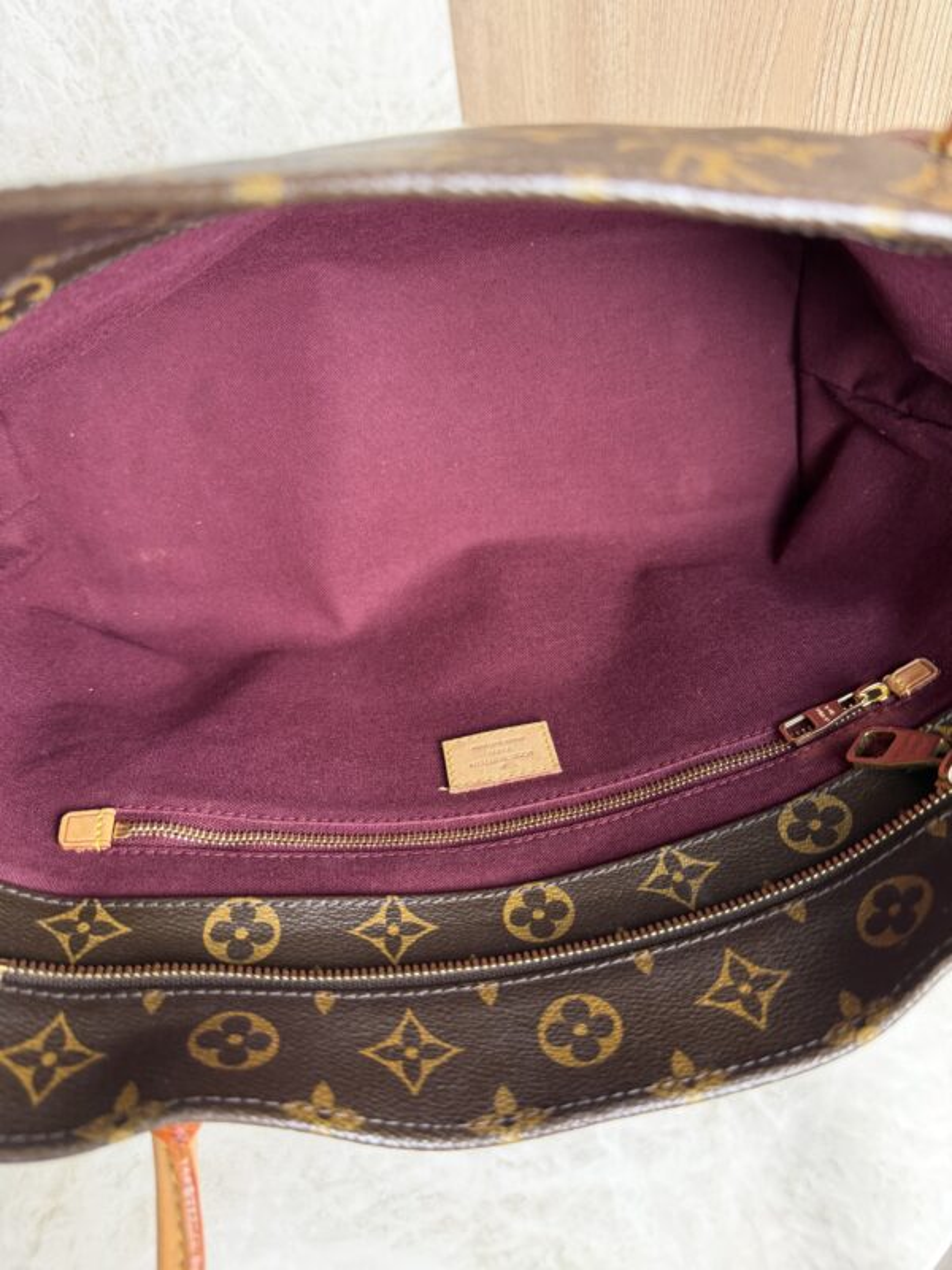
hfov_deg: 56.8
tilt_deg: -51.9
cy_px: 635
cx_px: 476
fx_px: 880
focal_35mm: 24
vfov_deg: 71.6
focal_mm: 6.76
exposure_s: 1/60
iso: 250
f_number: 1.78
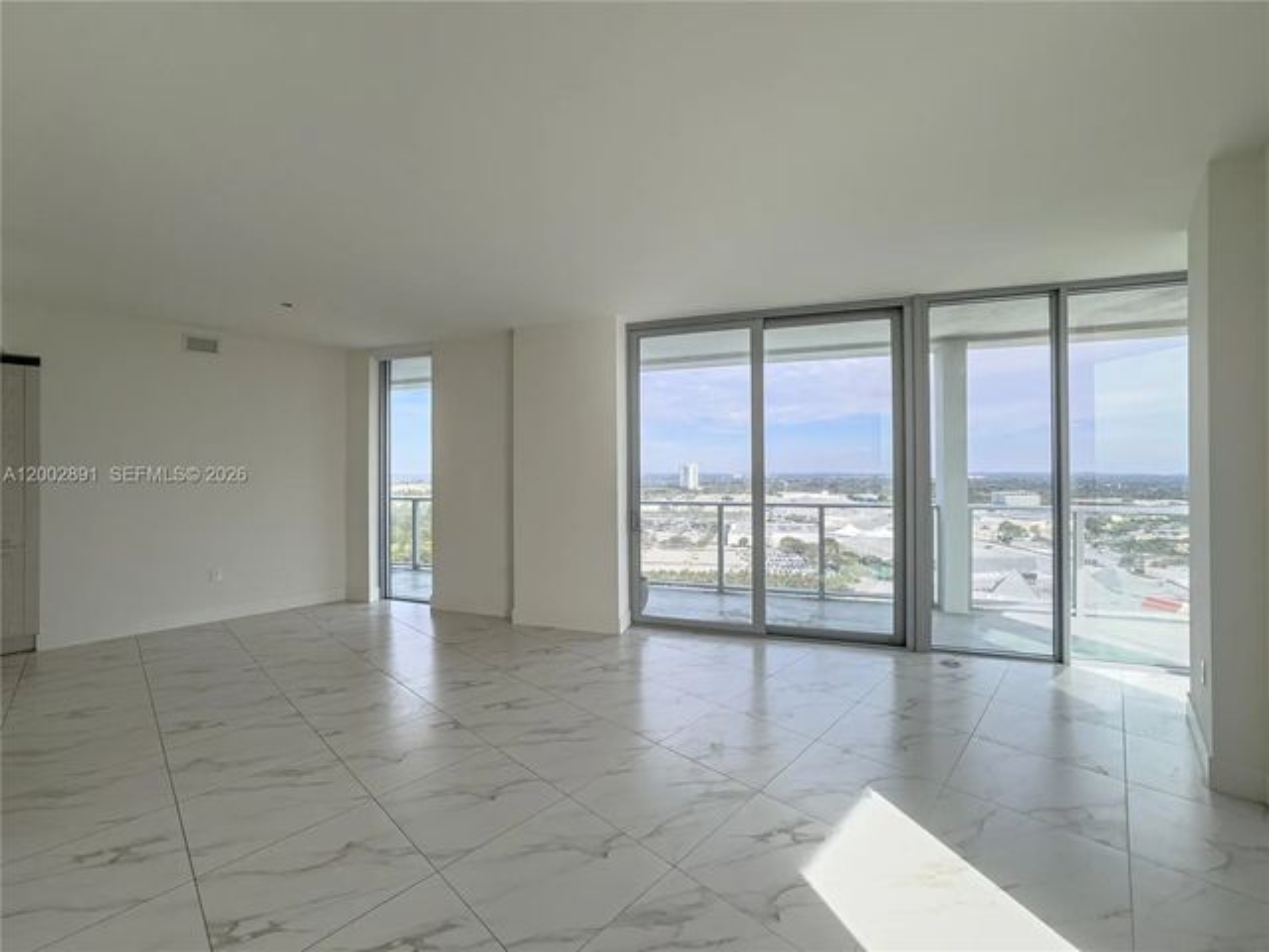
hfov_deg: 102.1
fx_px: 513
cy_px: 476
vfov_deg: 85.7
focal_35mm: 14
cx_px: 634
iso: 40
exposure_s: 1/460
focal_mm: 2.22
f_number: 2.2
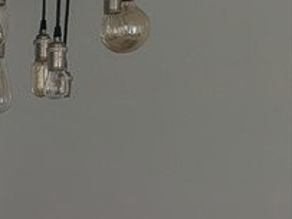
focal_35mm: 121
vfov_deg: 11.8
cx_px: -439
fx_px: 1020
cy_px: 307
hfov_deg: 12.3
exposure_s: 1/483
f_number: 1.7
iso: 32
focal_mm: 4.53
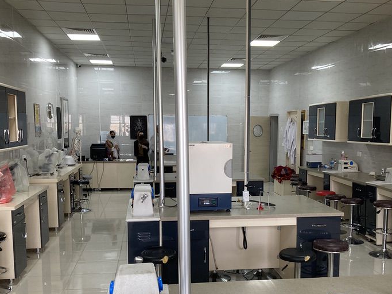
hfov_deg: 45.7
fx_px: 464
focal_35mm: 41
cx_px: 219
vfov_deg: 34.9
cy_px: 191
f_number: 1.8
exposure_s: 1/89
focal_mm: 3.99
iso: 80
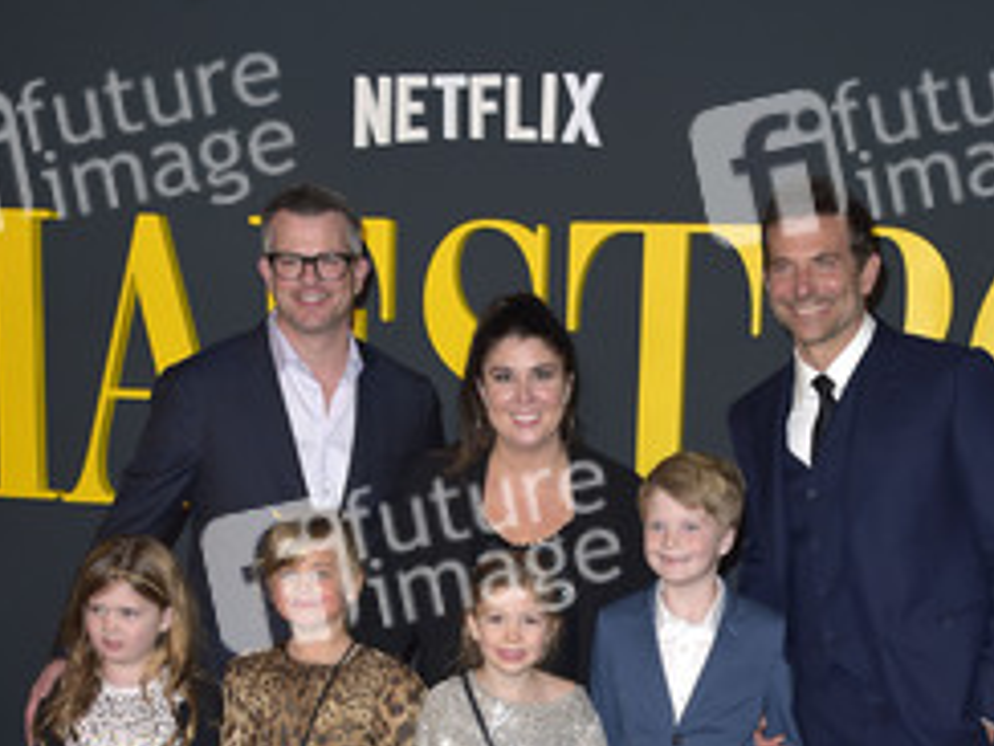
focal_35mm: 63
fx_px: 1809
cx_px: 532
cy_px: 762
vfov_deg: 22.3
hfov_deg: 30.7
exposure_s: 1/250
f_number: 6.3
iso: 320
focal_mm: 40
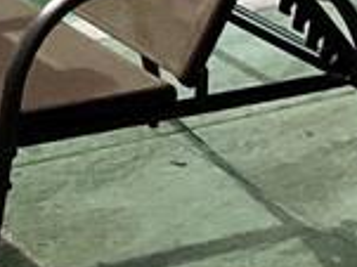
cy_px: -591
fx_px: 2030
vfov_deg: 6.7
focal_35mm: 197
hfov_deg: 9.4
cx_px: -340
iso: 25
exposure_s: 1/6536
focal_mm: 3
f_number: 1.8
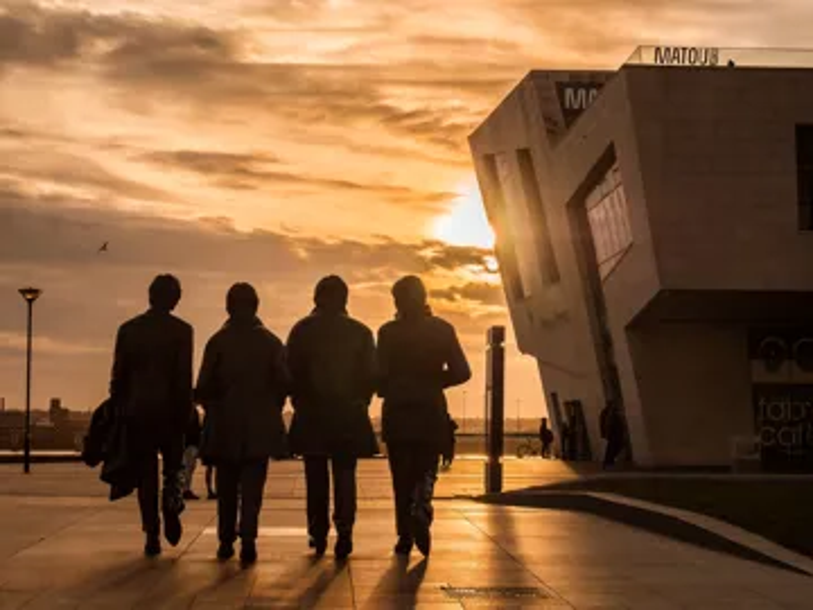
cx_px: 406
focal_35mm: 70
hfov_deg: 27.8
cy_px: 305
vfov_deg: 21.0
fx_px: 1644
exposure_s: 1/1000
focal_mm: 35
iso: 200
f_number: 9
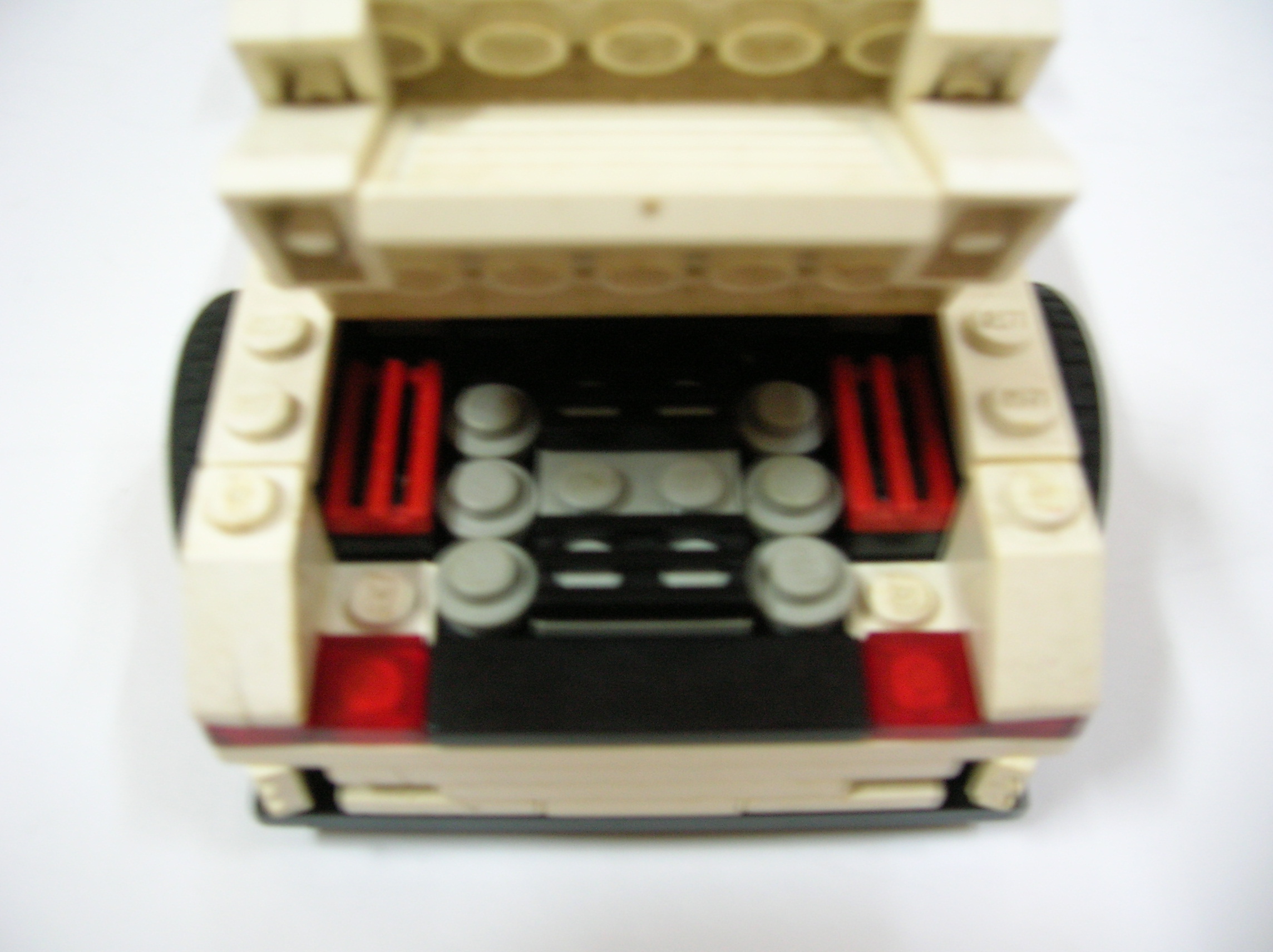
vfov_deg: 40.6
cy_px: 476
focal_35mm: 35
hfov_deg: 52.7
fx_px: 1286
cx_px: 636
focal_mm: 5.8
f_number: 2.9
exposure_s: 1/2.3
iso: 100
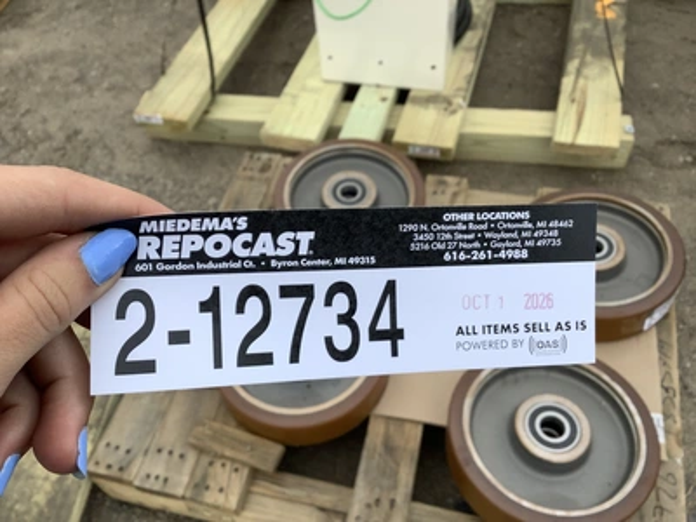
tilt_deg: -49.9
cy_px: 261
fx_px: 623
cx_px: 348
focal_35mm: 31
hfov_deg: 58.4
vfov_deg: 45.4
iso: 25
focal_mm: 3.3
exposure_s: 1/473
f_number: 2.4
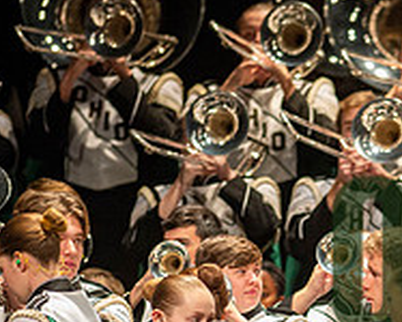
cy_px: 277
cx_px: 494
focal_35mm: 873
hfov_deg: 2.2
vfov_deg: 1.8
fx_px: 10397
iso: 3200
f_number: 2.8
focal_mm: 300
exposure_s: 1/500
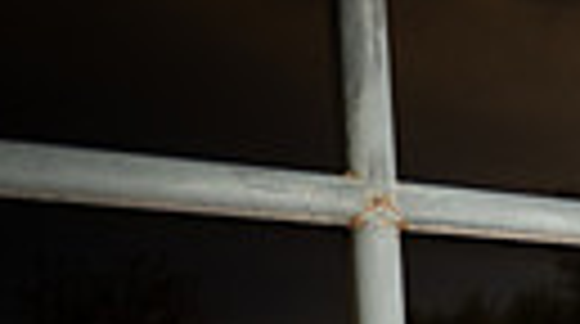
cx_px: 1250
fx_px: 1950
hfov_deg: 13.7
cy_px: 695
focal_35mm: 127
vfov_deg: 8.8
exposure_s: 1/2
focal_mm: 24
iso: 250
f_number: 2.8
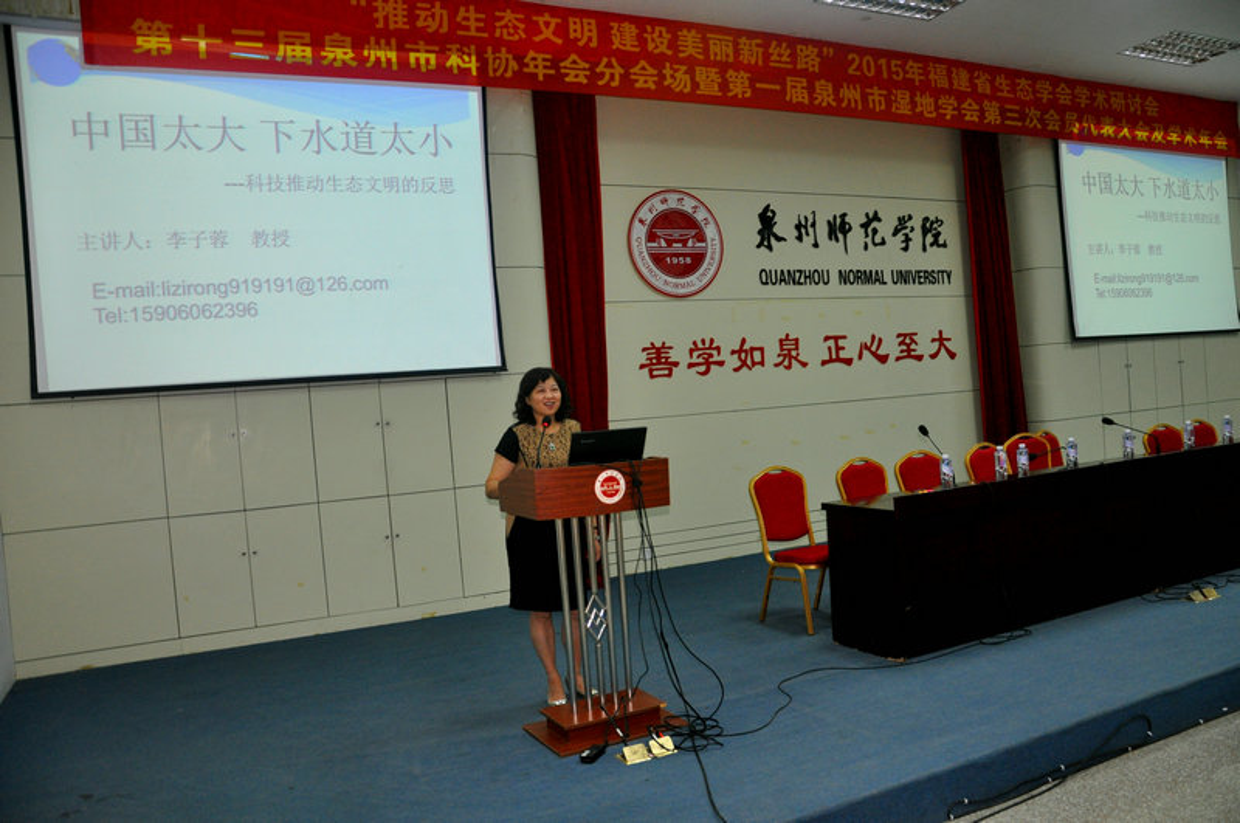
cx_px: 620
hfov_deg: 67.5
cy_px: 412
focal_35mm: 27
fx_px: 929
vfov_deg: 47.8
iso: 800
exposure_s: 1/60
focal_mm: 18
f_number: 3.5
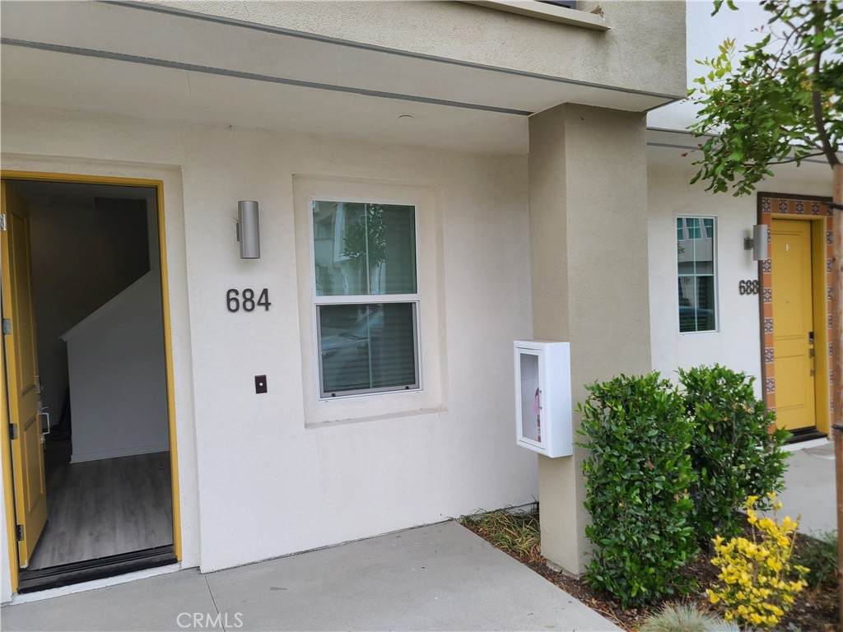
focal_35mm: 25
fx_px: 609
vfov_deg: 54.9
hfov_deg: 69.4
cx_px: 422
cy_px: 316
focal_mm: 7
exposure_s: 1/325
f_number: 1.8
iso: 16
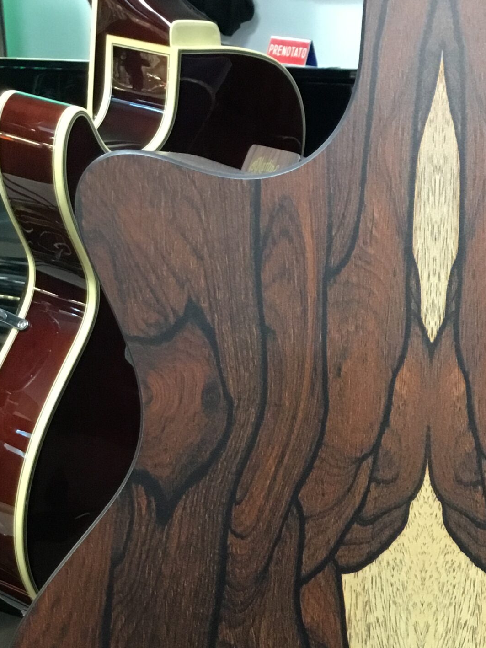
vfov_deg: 33.4
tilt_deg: -23.7
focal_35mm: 56
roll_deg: -0.9
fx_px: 1048
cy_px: 517
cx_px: 421
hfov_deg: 25.4
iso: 200
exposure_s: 1/20
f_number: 2.4
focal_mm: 3.3
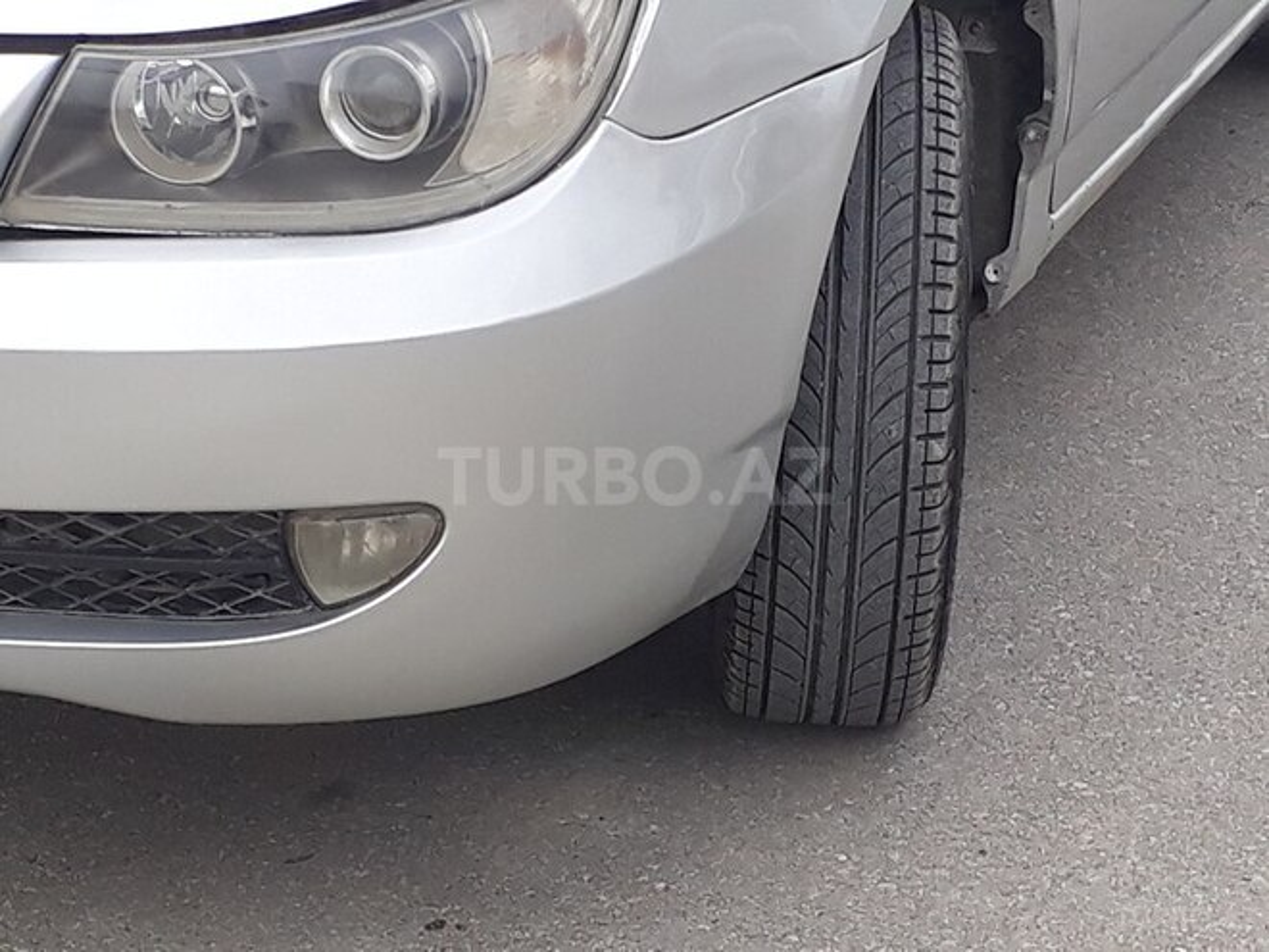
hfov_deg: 65.3
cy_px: 476
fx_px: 990
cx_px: 634
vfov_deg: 51.4
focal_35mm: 27
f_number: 1.9
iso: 40
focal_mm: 3.6
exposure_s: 1/258
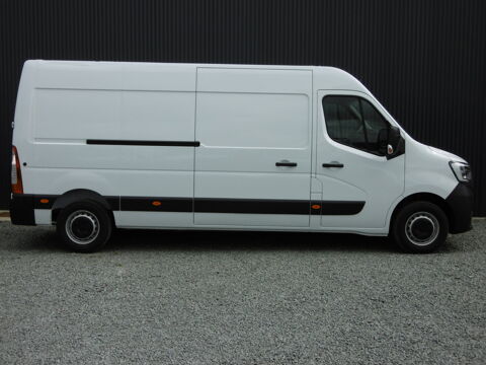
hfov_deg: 43.9
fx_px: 604
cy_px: 182
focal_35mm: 43
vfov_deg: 33.6
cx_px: 243
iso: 100
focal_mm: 7.7
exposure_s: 1/1000
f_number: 3.8
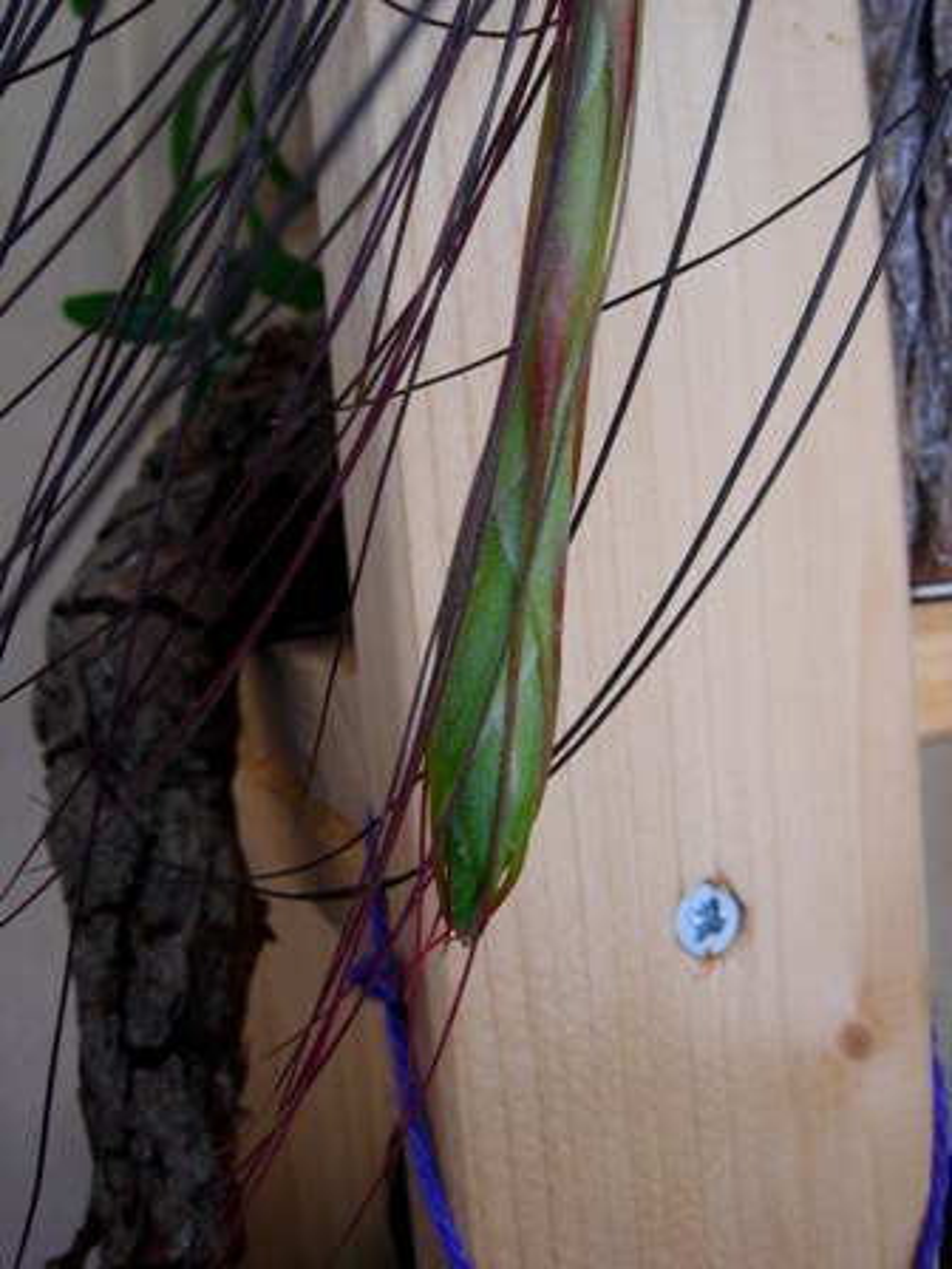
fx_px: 1320
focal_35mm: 36
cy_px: 634
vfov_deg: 51.4
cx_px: 476
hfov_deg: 39.7
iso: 64
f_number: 6
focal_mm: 7.5
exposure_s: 1/70
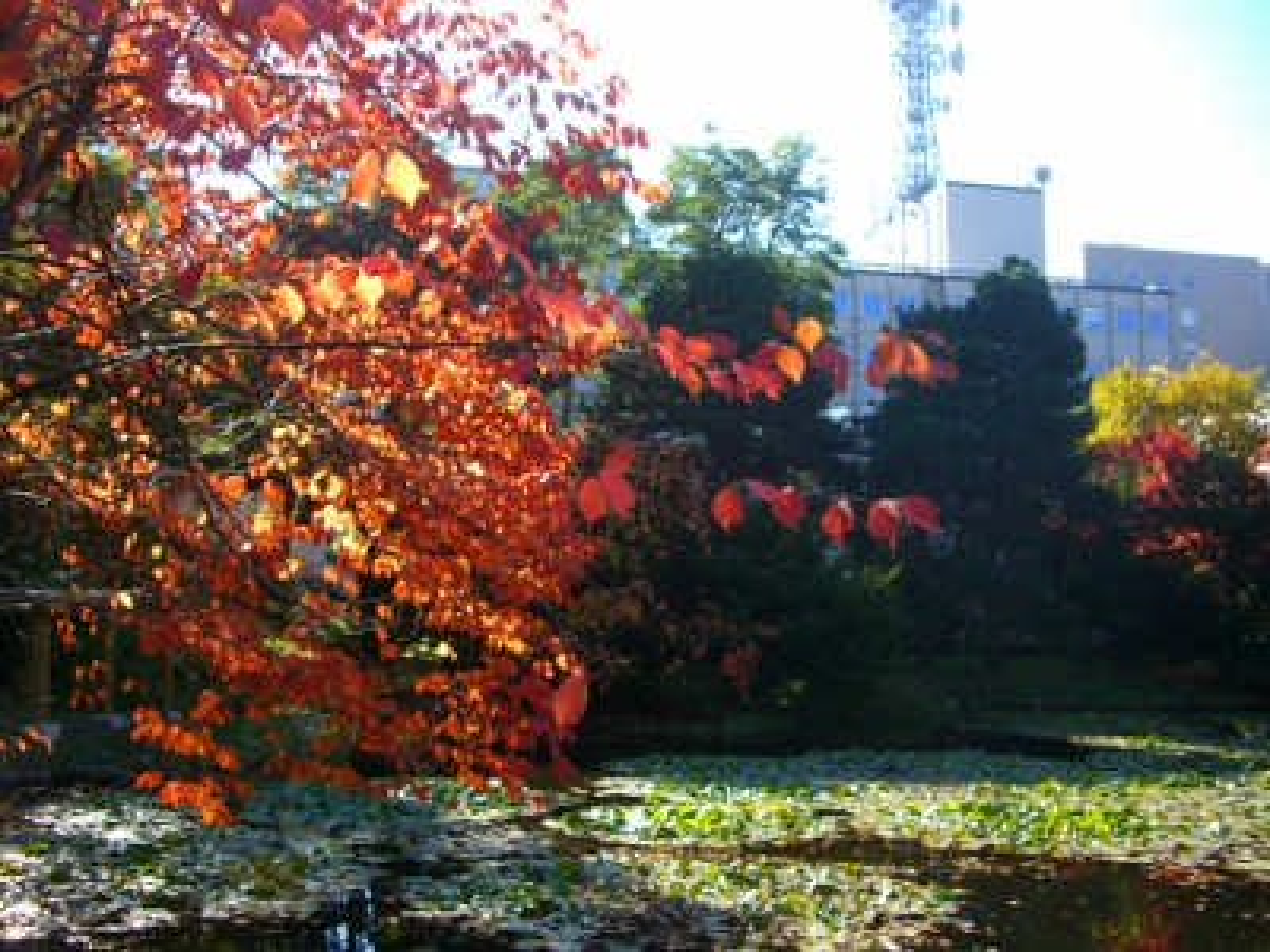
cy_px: 476
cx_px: 635
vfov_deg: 37.7
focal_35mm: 38
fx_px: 1394
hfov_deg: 49.0
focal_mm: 7.9
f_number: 2.8
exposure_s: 1/250
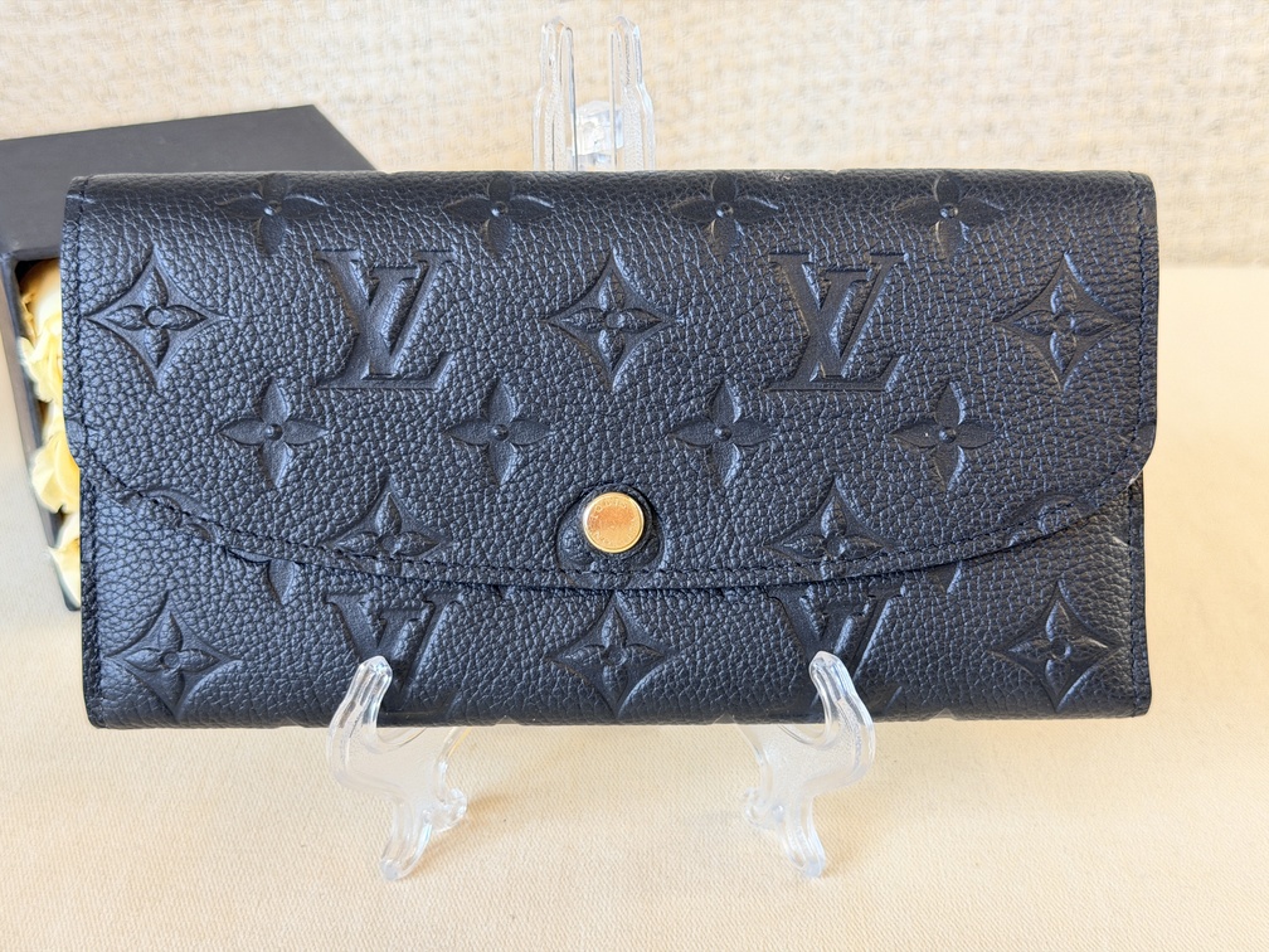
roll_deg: +1.1
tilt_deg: -27.2
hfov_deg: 39.7
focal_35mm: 48
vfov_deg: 30.3
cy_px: 476
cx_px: 634
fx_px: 1760
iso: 100
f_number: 1.78
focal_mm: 6.76
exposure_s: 1/50
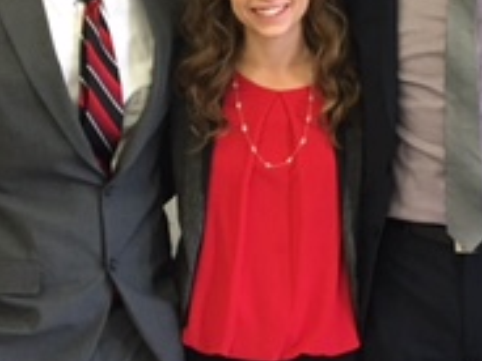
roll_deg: +0.6
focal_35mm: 101
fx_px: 1406
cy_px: 24
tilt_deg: -4.0
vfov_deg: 14.5
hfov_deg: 19.0
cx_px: 456
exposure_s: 1/30
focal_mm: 4.15
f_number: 2.2
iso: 125
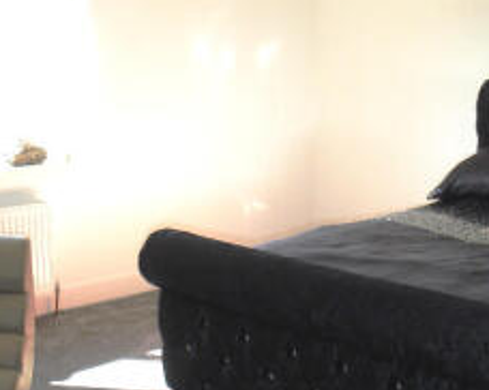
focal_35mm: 65
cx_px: 261
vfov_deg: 23.4
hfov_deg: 29.2
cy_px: 142
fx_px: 940
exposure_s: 1/51.1
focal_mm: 4.6
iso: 93
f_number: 2.8
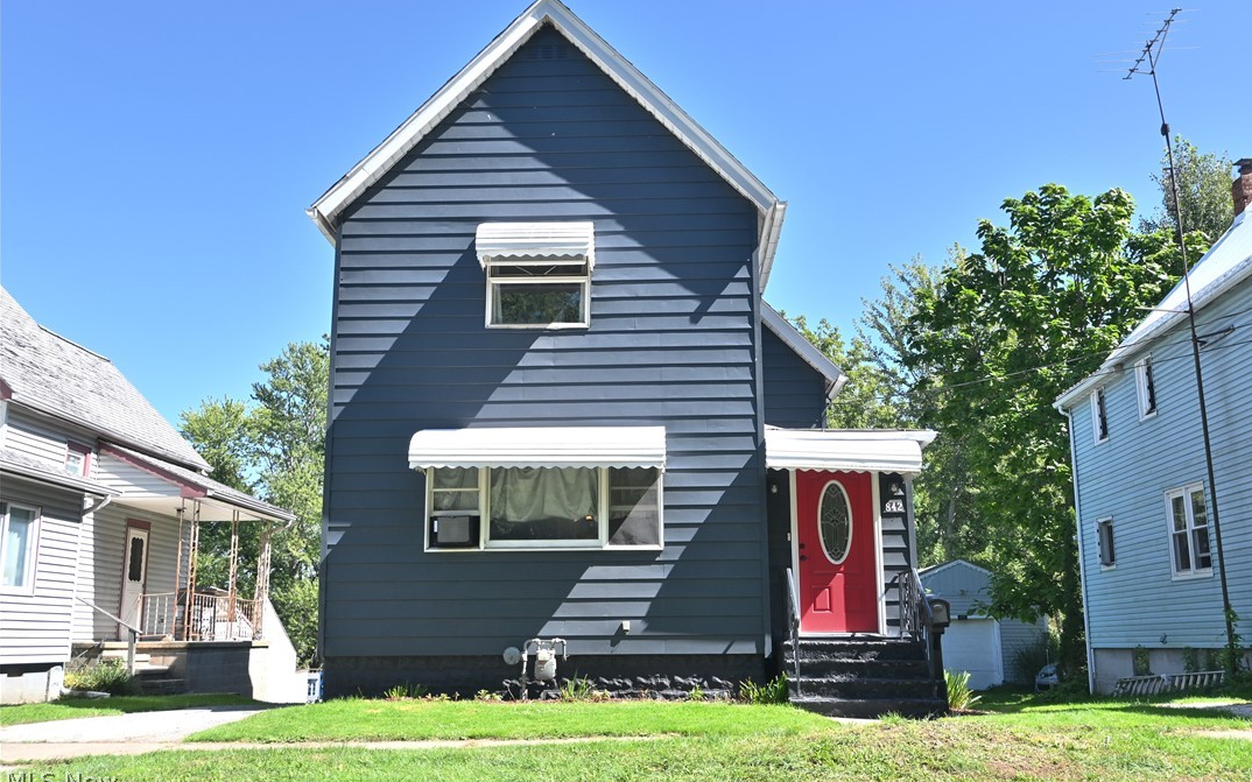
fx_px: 1160
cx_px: 632
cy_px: 378
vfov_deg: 37.3
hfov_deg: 56.7
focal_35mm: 34
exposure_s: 1/250
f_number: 5.6
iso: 100
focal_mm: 22
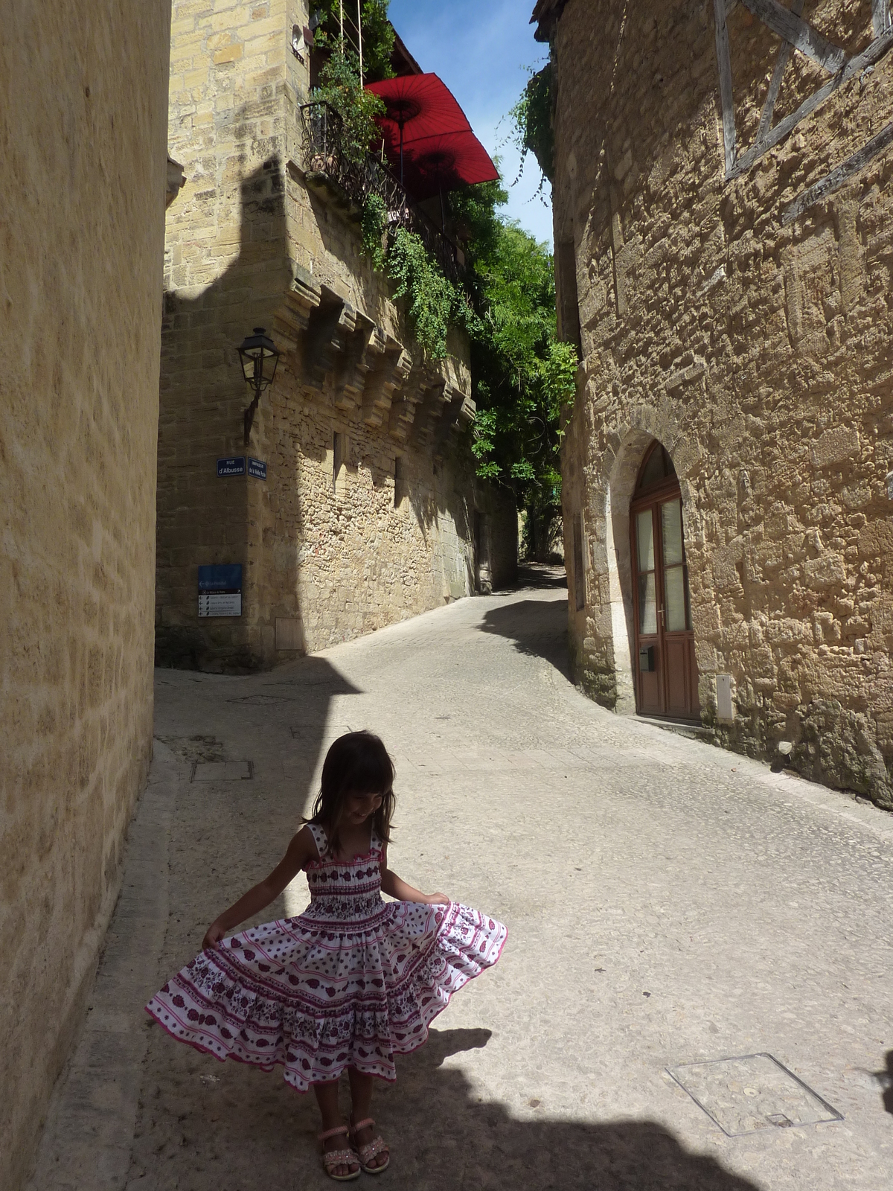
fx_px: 860
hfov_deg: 54.9
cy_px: 596
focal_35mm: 25
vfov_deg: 69.4
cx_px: 446
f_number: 5
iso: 125
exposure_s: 1/500
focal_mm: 4.1
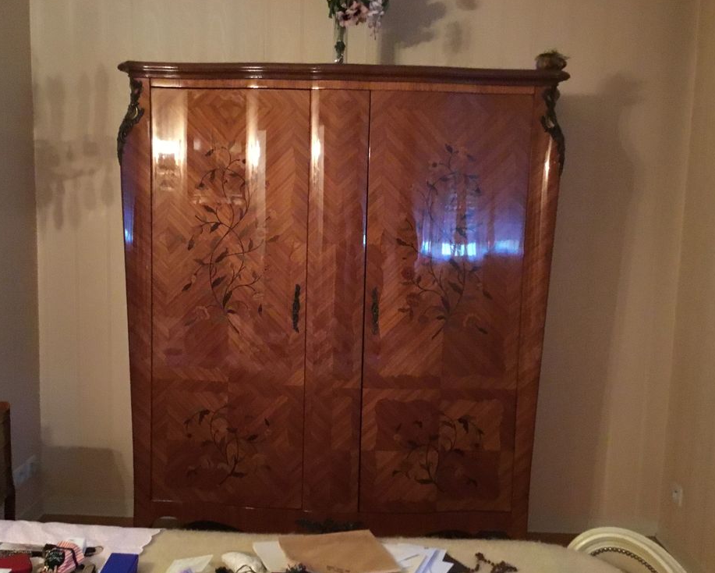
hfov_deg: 54.2
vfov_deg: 44.6
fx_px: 698
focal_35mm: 33
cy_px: 283
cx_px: 335
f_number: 2.4
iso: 320
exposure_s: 1/17
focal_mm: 3.3
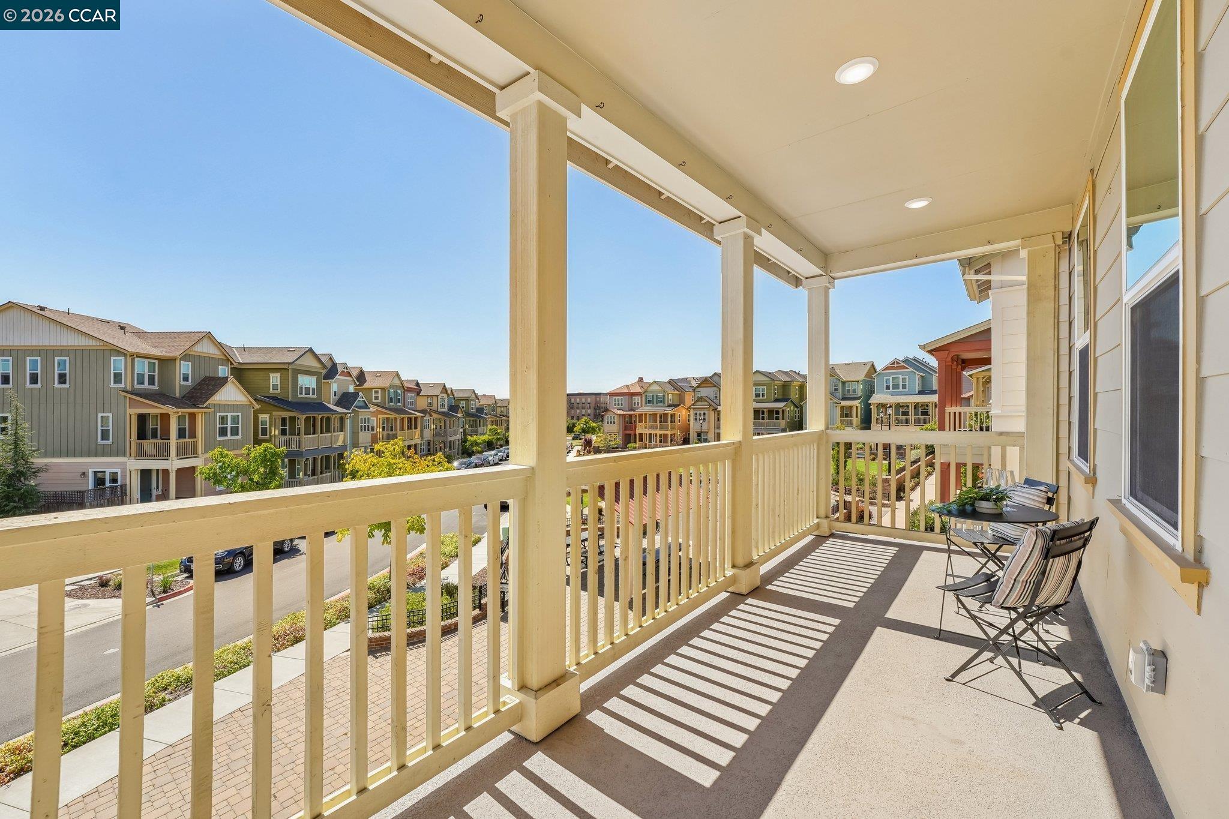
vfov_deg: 81.2
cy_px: 410
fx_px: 478
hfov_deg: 104.3
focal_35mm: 14
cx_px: 614
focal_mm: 14
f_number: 8
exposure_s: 1/320
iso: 800
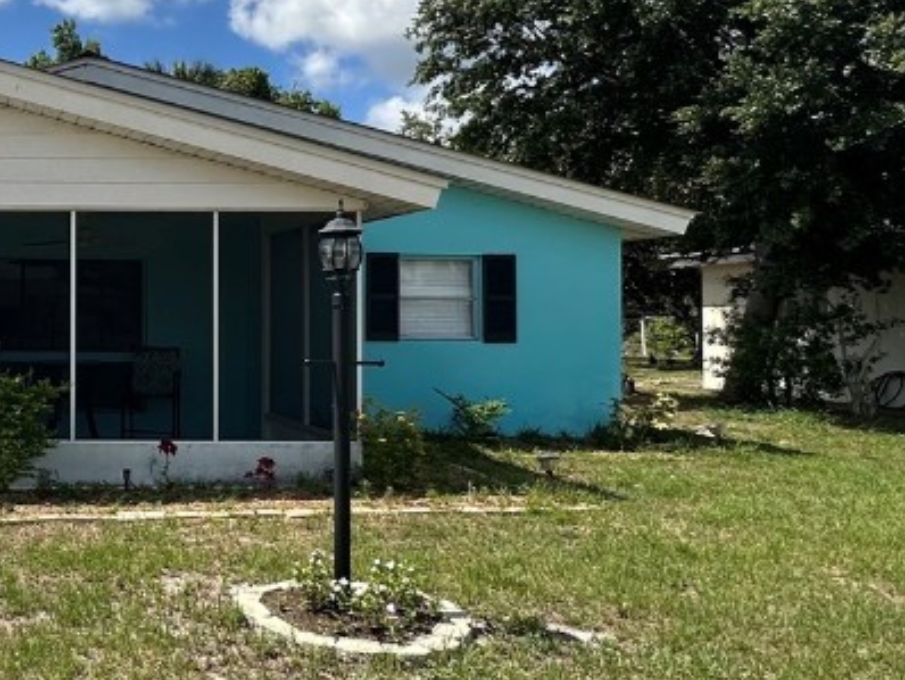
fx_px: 942
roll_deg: -0.3
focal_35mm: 36
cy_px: 298
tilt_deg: +1.9
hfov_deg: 43.1
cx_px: -27
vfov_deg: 39.6
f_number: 2.2
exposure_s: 1/2451
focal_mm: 2.22
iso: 50
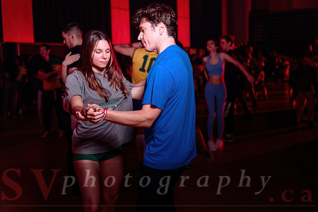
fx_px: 408
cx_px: 159
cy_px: 96
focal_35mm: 46
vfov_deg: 29.2
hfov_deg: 42.6
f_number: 2.8
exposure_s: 1/160
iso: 800
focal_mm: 42
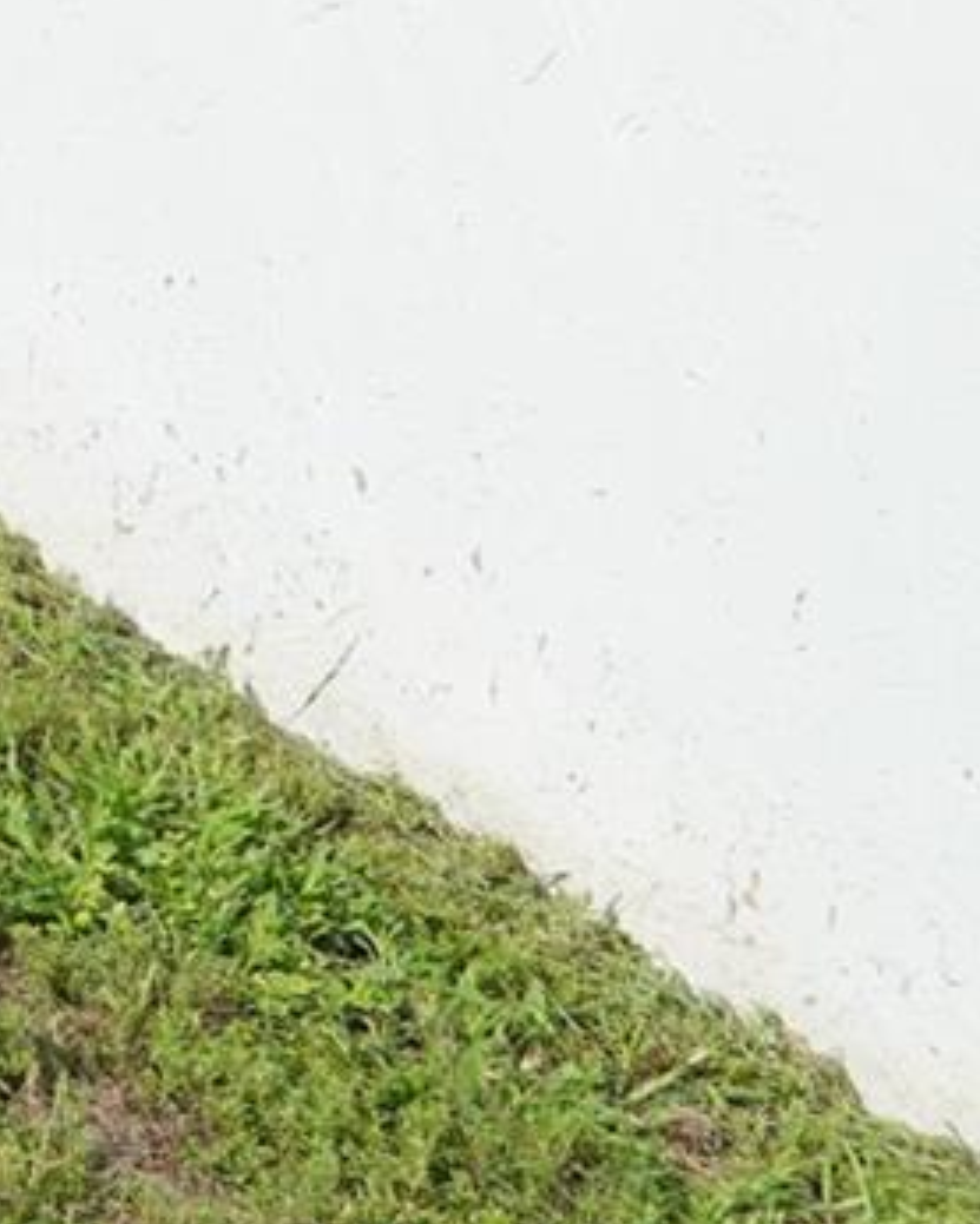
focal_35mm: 117
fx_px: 4240
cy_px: -124
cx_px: -1500
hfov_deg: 10.8
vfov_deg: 16.0
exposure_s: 1/200
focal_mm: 18
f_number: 8
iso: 100
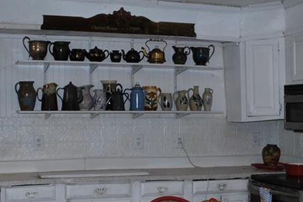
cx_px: 173
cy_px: 129
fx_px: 539
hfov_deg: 31.3
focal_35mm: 64
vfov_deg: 21.2
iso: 200
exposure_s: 1/60
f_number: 3.5
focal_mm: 18
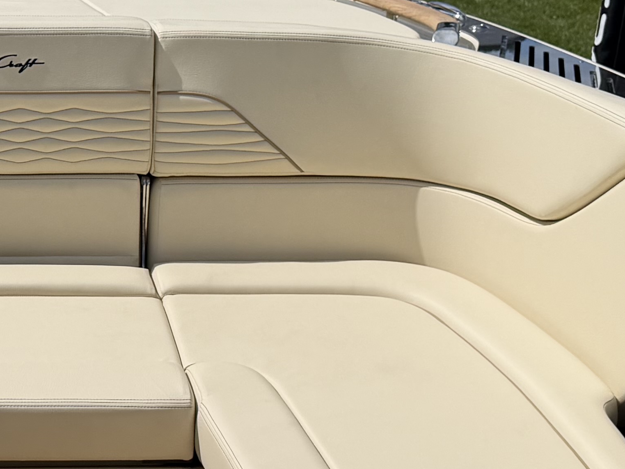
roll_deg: +0.2
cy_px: 254
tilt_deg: -19.8
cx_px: 2
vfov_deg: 16.4
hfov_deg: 21.0
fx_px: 1625
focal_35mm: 90
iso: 80
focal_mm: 6.76
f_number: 1.78
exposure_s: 1/14286
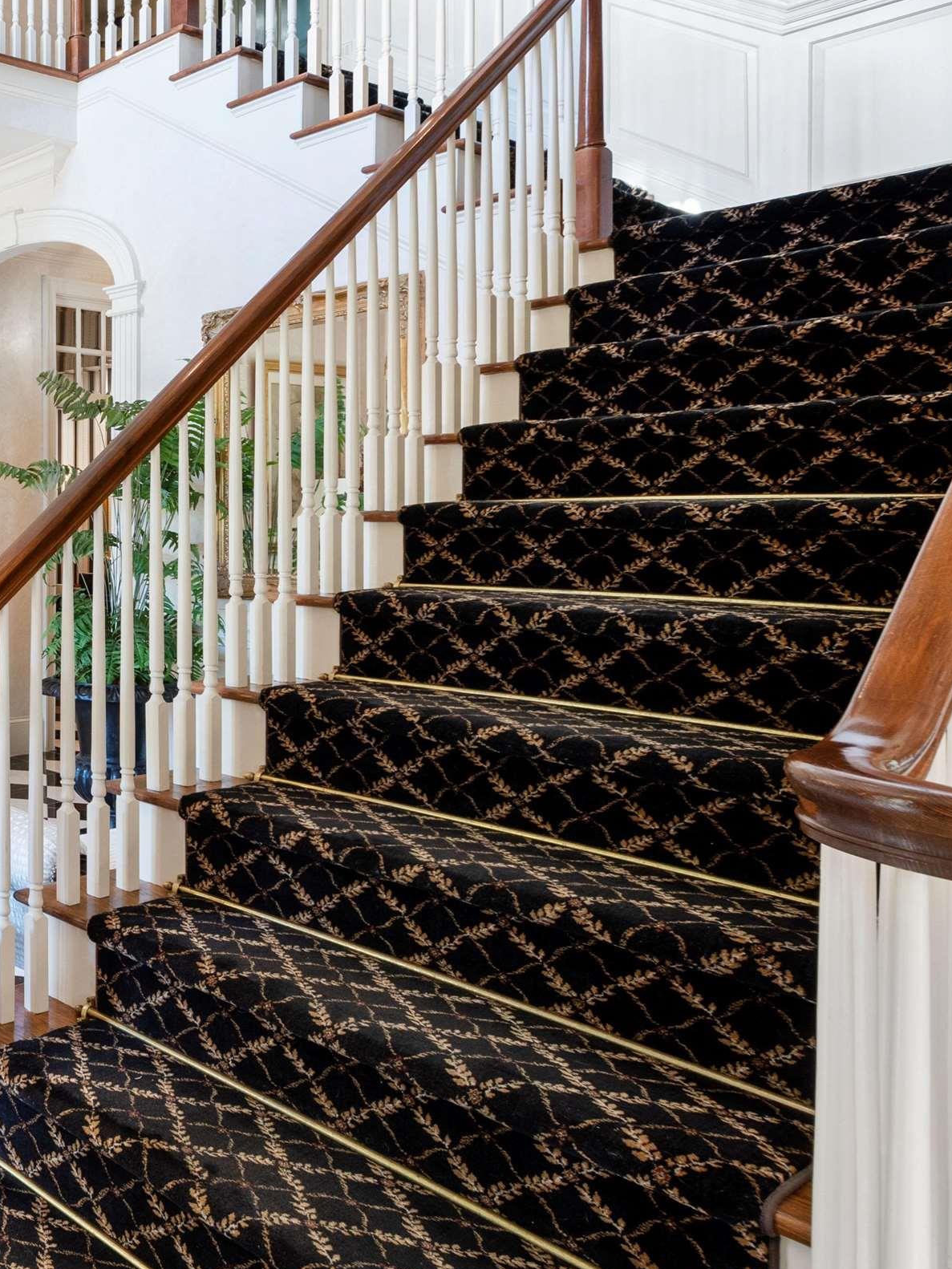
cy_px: 561
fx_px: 1026
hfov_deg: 35.6
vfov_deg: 63.2
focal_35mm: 28
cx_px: -258
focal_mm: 10
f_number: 8
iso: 100
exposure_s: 1/2.5
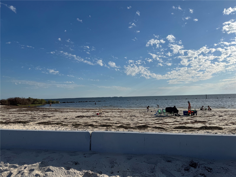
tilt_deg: +1.4
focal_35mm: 24
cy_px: 88
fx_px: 164
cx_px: 118
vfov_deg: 56.8
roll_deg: +1.9
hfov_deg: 71.6
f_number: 1.78
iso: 80
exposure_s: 1/10417
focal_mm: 6.76
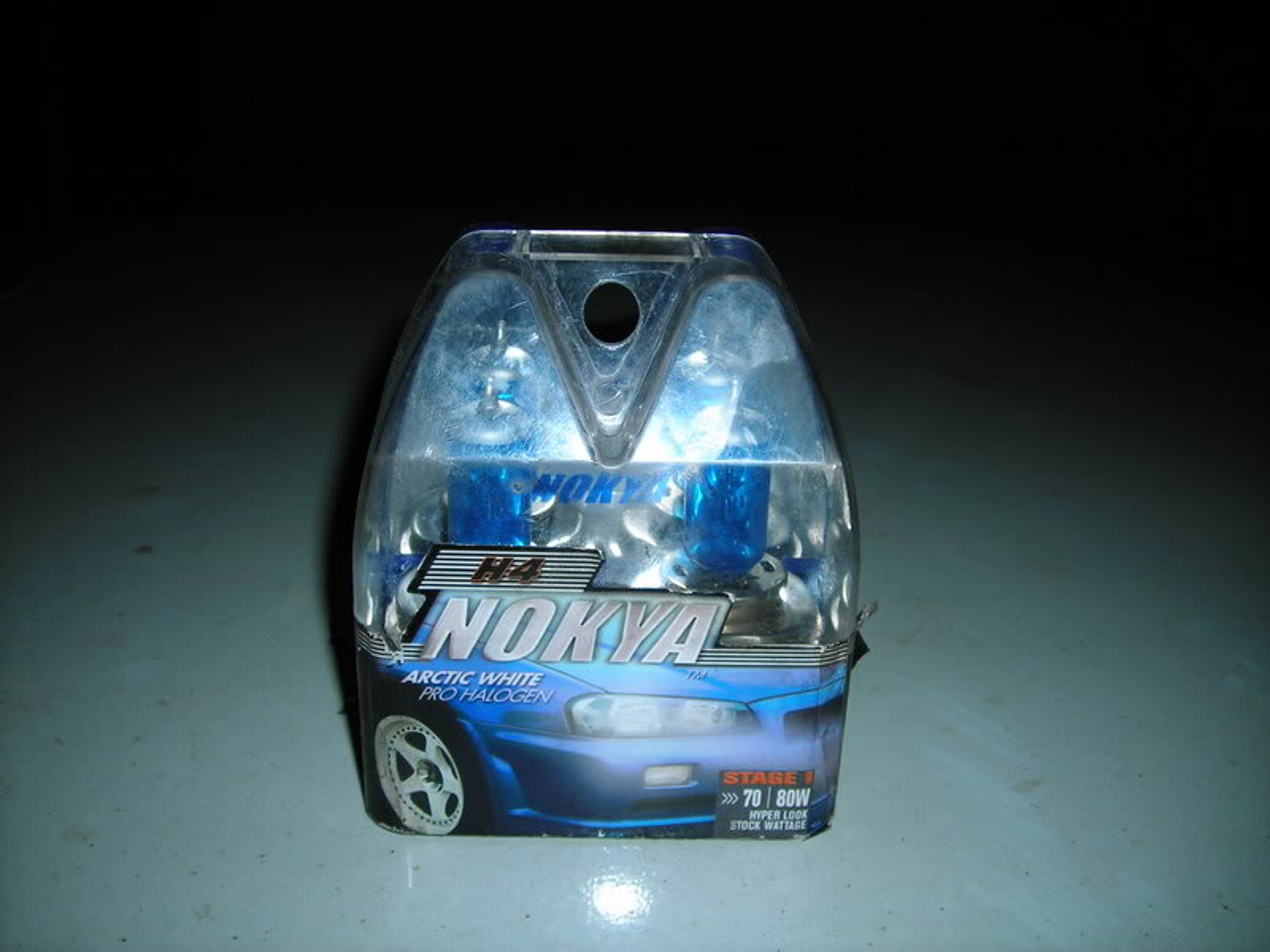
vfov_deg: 37.7
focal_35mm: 38
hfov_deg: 49.0
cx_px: 635
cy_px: 476
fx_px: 1394
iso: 50
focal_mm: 6.3
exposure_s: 1/60.1
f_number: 3.2
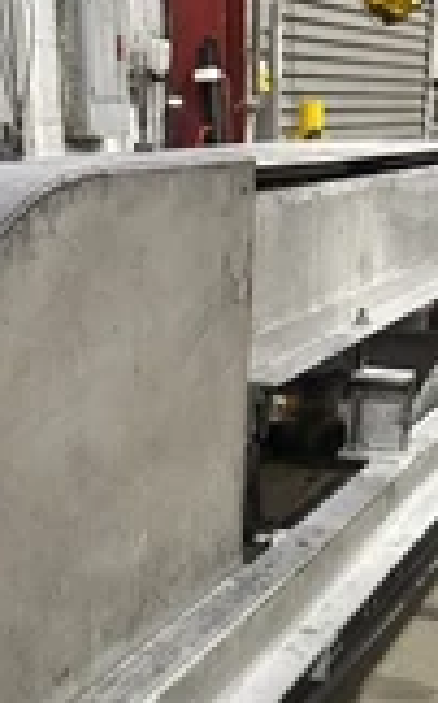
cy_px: 790
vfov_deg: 29.1
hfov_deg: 20.6
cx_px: 230
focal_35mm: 63
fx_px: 1205
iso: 400
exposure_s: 1/60
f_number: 1.78
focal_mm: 6.86
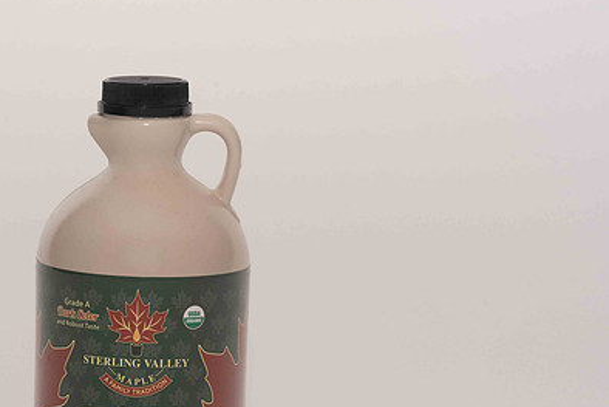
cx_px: 162
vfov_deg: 11.0
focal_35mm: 125
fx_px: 2115
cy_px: 276
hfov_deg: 16.3
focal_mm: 85
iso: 400
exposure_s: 1/100
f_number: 13
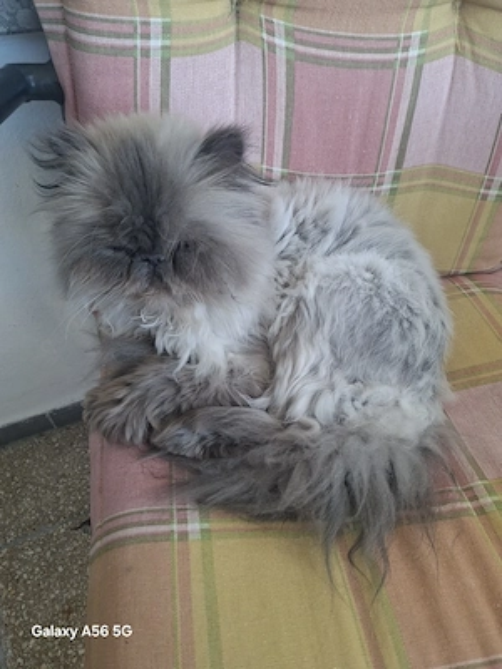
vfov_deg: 73.9
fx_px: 445
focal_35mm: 23
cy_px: 334
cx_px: 251
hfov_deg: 58.9
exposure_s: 1/100
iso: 50
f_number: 1.8
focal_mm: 5.54
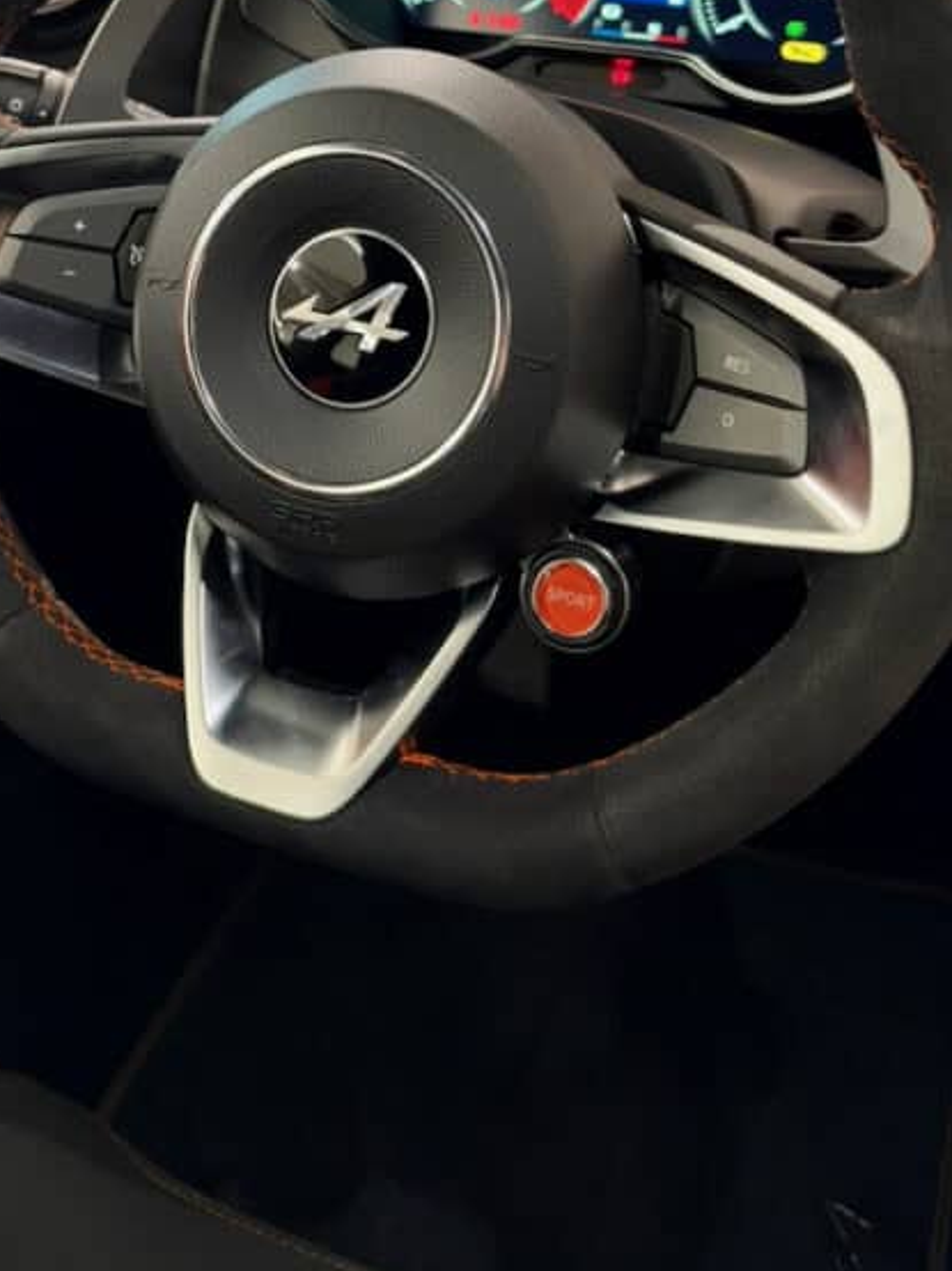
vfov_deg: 38.0
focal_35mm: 46
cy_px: 84
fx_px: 1688
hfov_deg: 31.4
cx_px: 399
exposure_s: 1/50
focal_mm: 6.9
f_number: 1.5
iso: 400
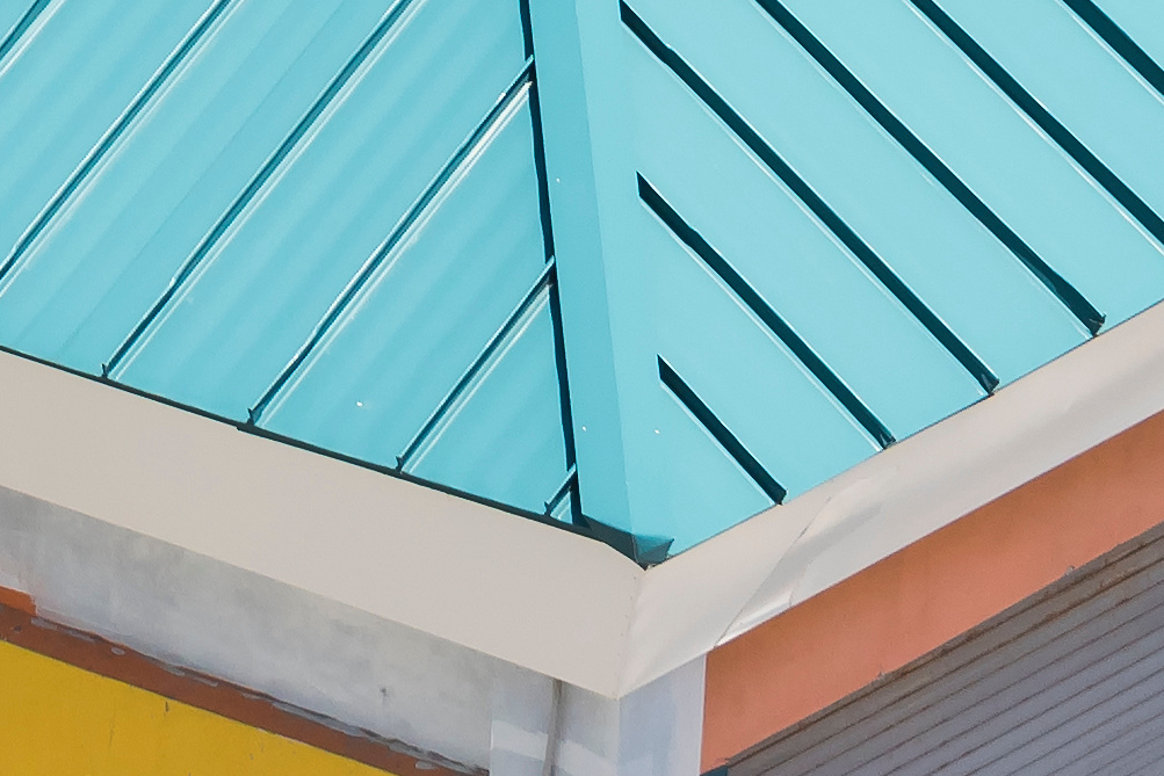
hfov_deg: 3.4
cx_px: -790
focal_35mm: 600
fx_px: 19401
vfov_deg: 2.3
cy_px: -1315
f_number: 10
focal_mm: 100
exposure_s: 1/320
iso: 250
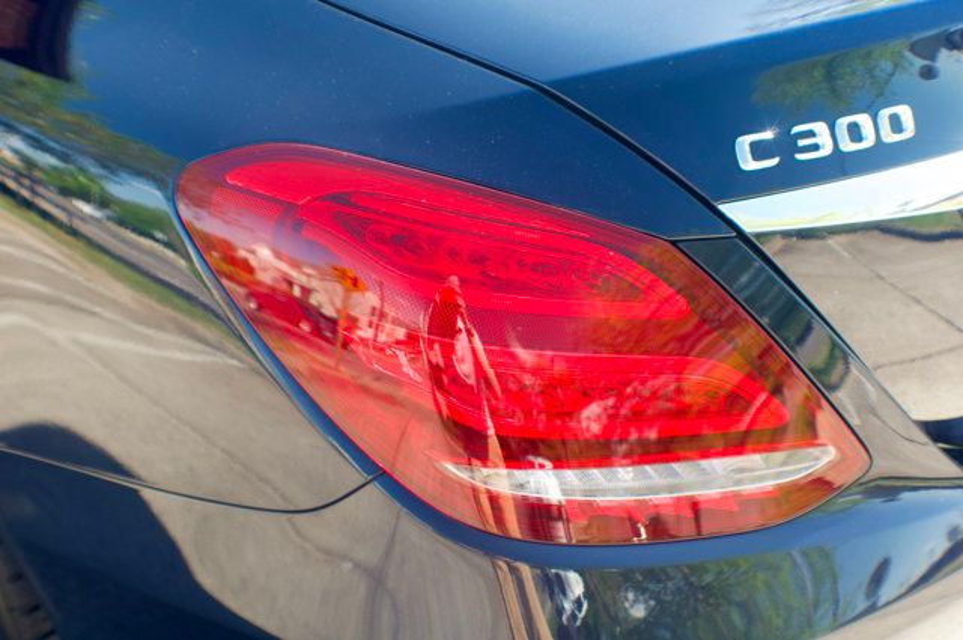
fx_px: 2004
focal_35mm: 75
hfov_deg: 27.0
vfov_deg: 18.1
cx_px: 482
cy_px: 320
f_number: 5
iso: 500
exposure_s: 1/100
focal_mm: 50
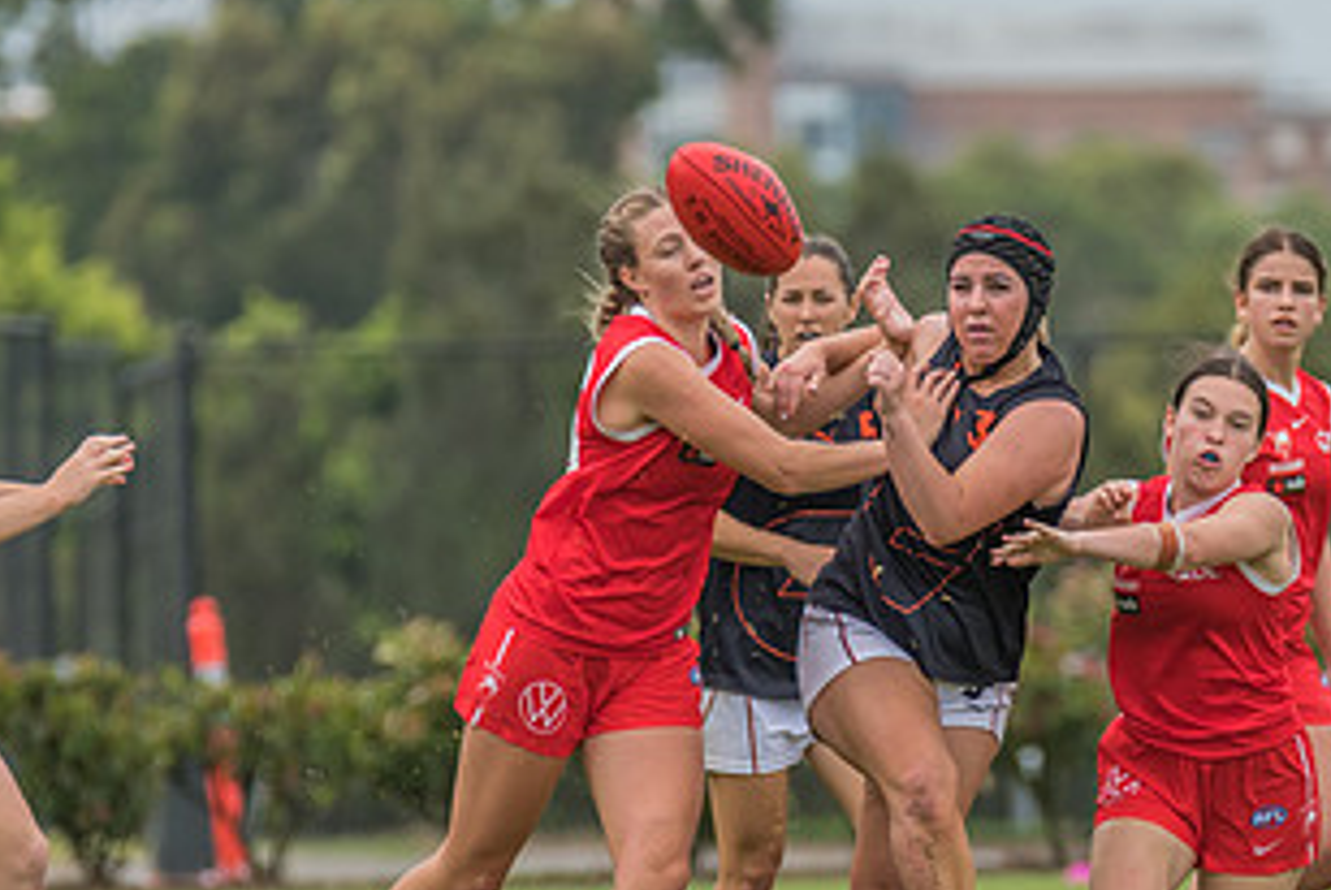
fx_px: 40855
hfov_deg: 1.9
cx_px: 964
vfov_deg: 1.2
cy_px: 515
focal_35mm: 1104
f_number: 7.1
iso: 500
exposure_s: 1/1250
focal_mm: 420
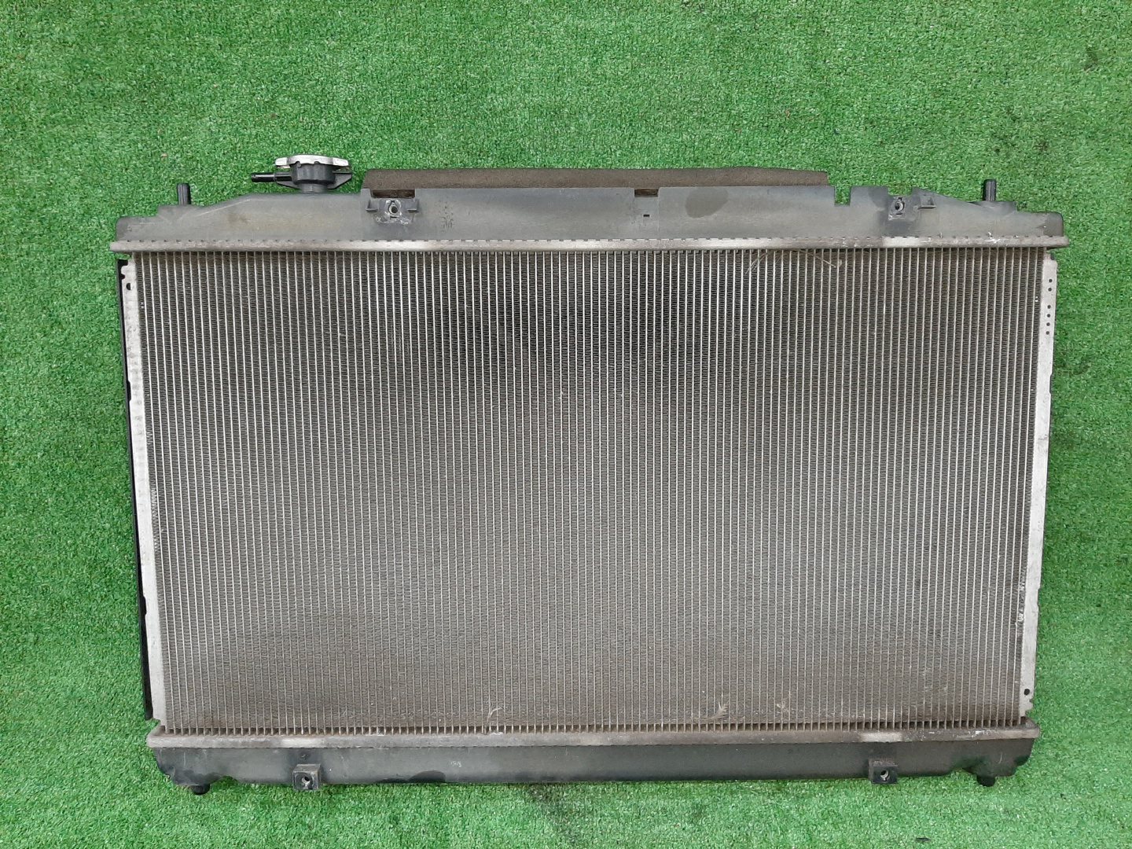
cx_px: 566
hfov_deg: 67.3
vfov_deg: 53.1
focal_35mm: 26
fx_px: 850
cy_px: 424
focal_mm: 3.93
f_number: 1.7
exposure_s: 1/25
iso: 294
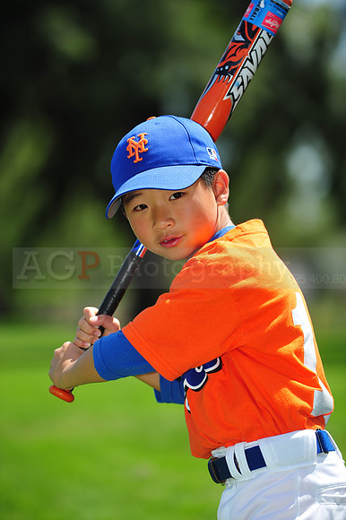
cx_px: 173
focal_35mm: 200
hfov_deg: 6.9
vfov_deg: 10.3
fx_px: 2887
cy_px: 260
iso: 200
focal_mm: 200
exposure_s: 1/1000
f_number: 4.5
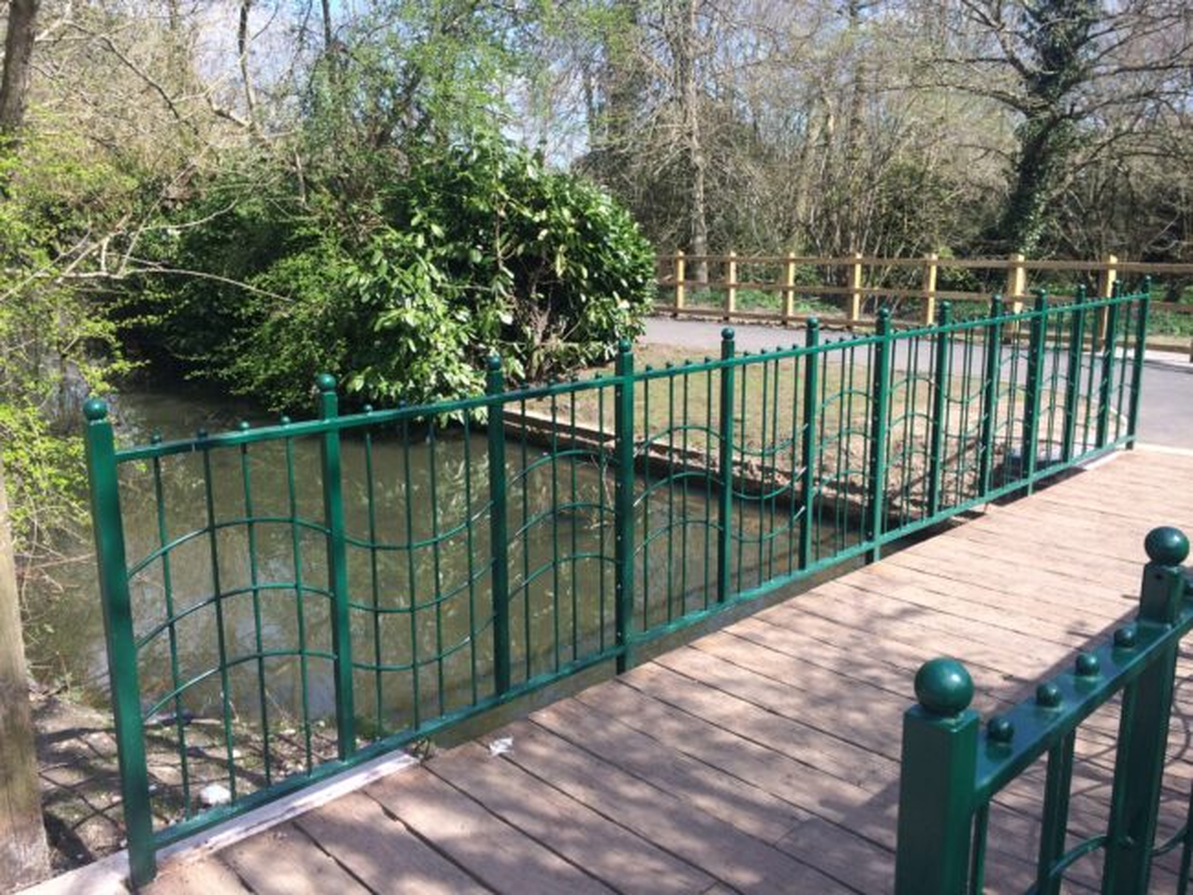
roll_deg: +1.3
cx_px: 596
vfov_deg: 48.3
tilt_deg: -13.1
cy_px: 448
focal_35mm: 29
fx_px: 1000
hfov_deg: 61.6
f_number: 2.2
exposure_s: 1/820
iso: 32
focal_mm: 4.15
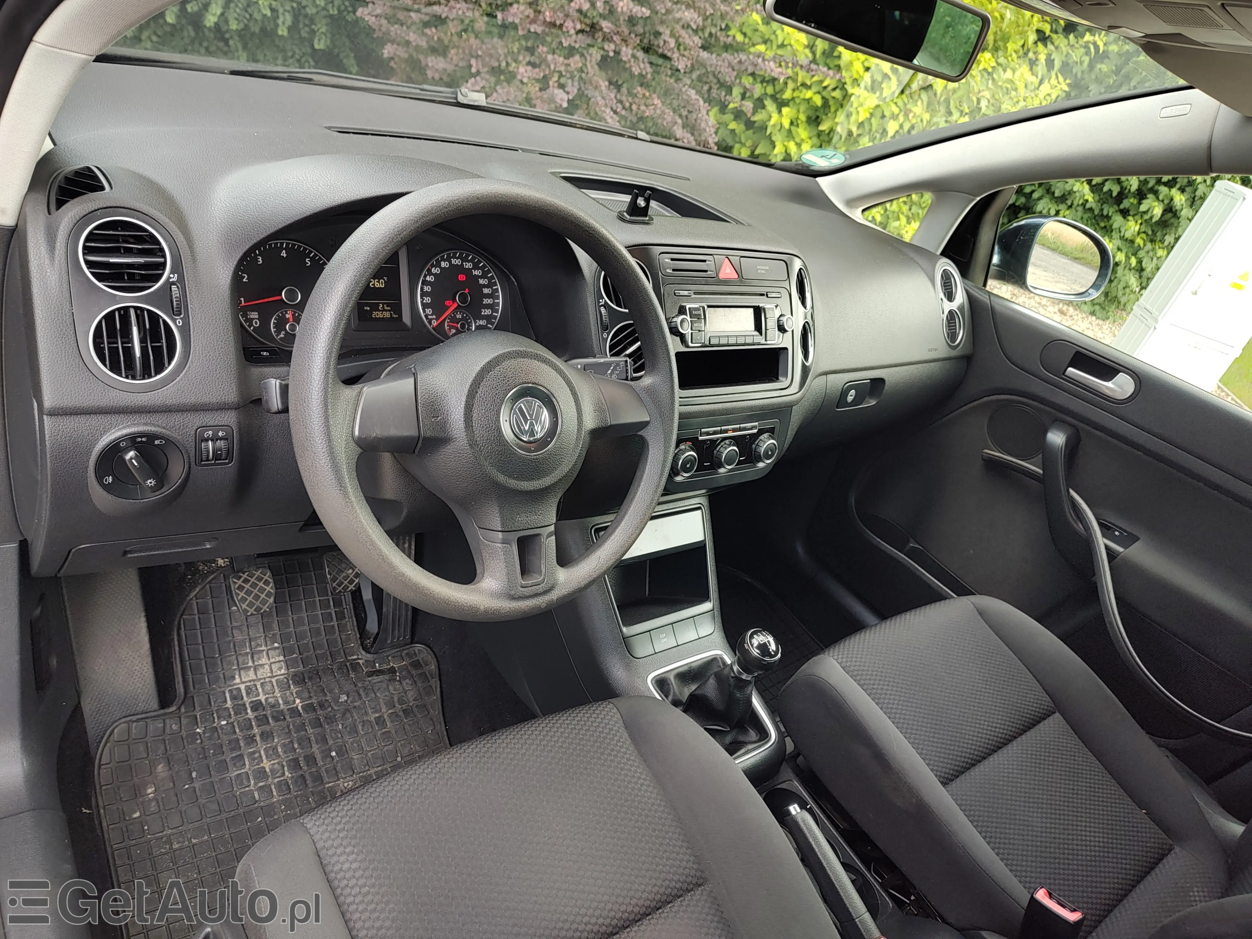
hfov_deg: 73.9
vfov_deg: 58.9
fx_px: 832
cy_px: 470
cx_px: 626
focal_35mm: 23
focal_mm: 5.56
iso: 100
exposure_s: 1/109
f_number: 1.8
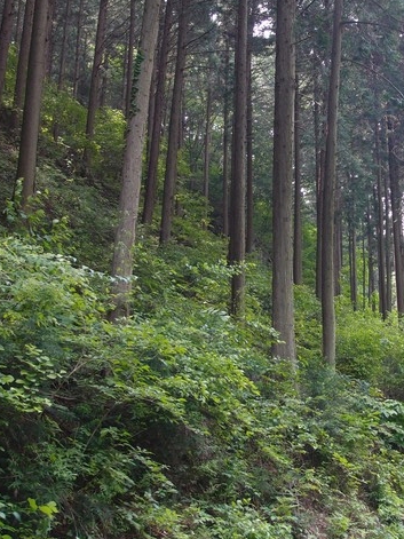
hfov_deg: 27.8
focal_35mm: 51
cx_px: 338
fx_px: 794
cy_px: 215
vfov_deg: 37.4
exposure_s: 1/100
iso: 100
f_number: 2.2
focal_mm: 6.48
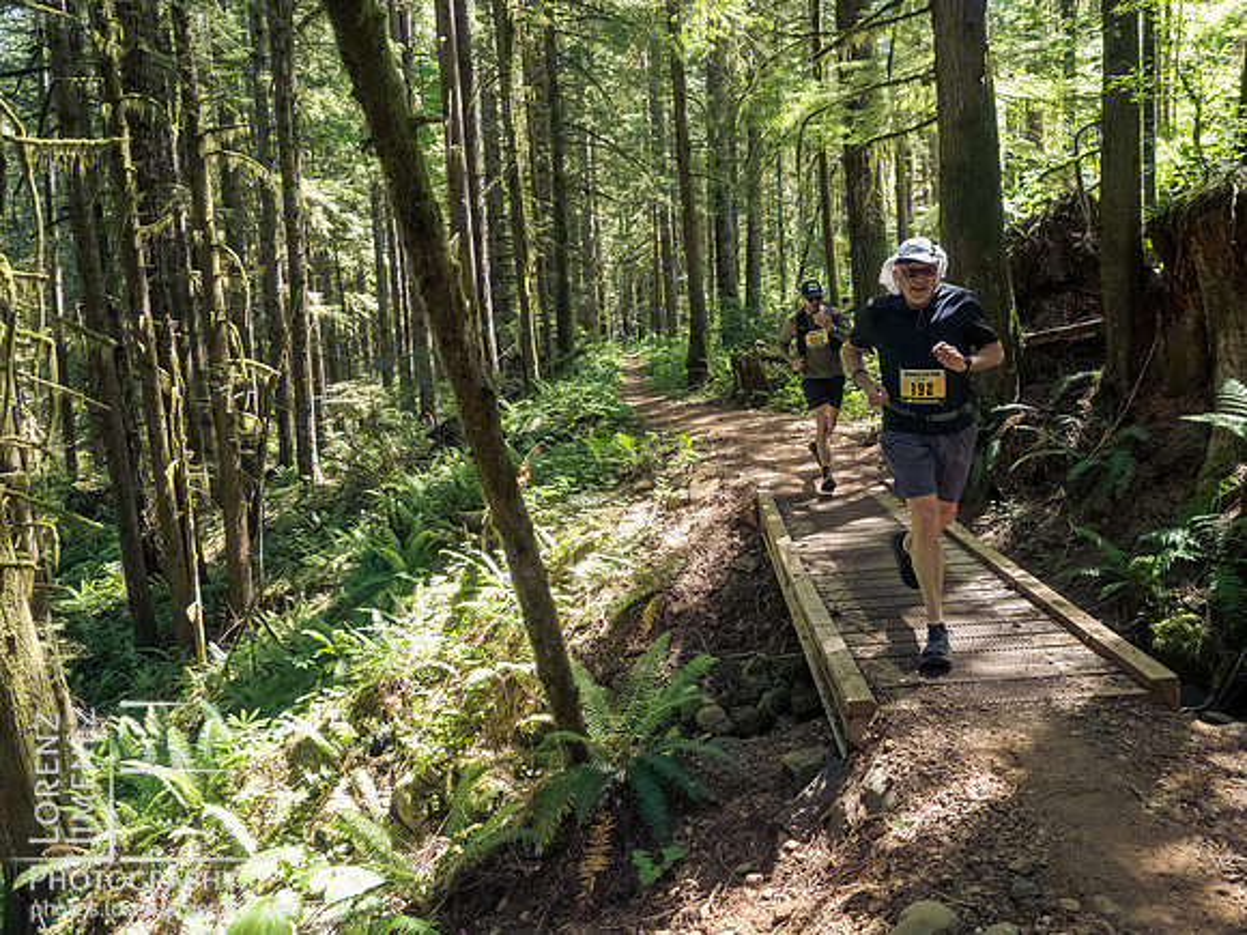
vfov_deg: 56.8
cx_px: 624
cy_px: 468
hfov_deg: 71.6
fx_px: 865
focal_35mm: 24
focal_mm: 12
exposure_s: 1/1000
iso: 3200
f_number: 2.8
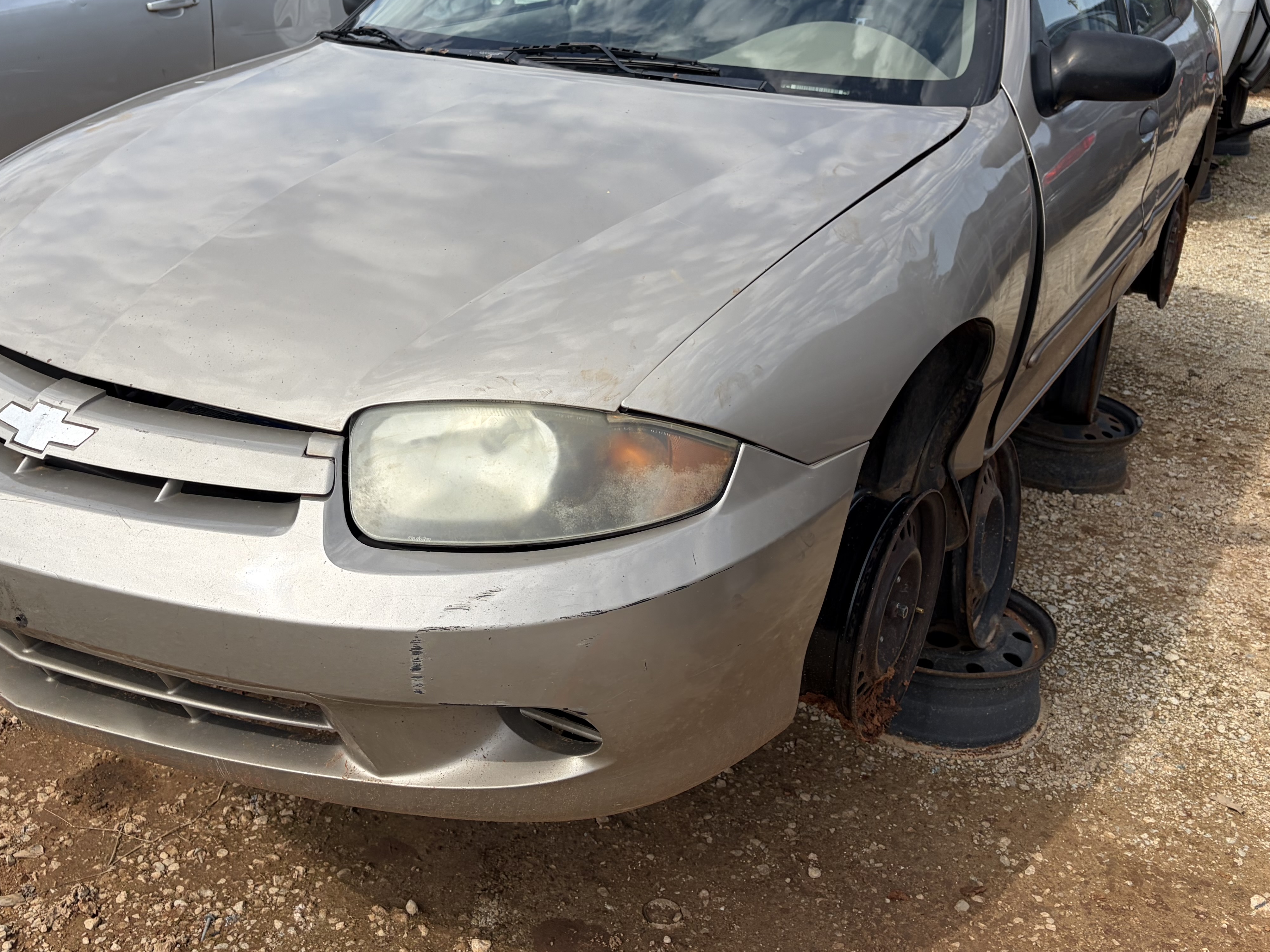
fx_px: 1357
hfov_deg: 50.0
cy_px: 294
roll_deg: -2.8
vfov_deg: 38.1
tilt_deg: -13.4
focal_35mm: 37
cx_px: 555
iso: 50
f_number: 1.6
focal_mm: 5.96
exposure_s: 1/3279
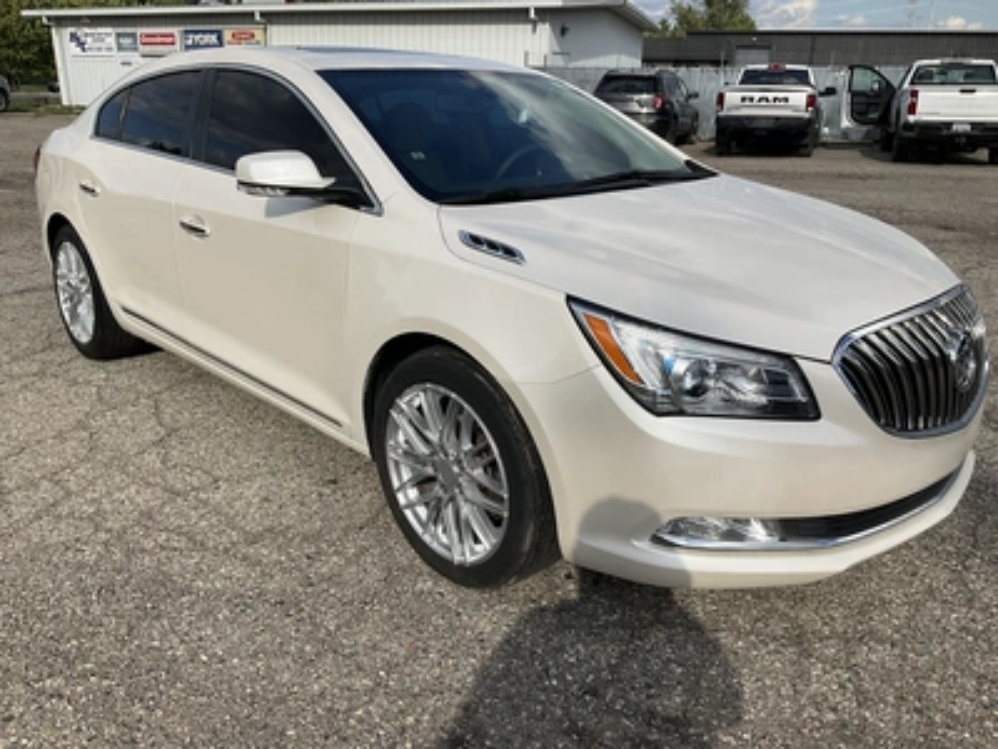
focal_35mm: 29
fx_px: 836
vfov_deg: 48.2
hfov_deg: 61.7
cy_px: 374
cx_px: 499
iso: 25
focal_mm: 3
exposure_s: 1/2427
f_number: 1.8
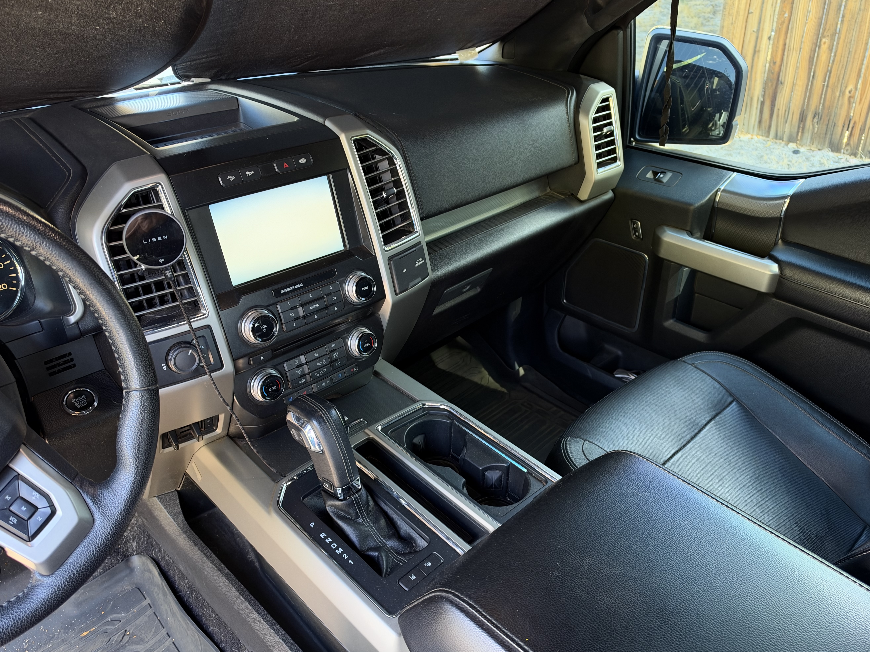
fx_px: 653
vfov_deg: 53.0
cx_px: 445
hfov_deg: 67.3
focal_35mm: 26
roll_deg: +4.8
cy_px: 313
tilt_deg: -30.9
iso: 400
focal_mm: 6.93
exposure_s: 1/78
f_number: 1.8
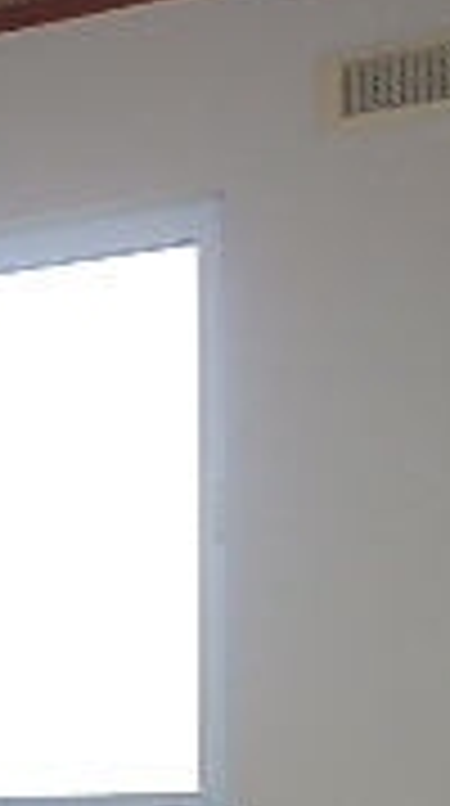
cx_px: -243
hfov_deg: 13.7
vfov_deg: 24.1
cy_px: 905
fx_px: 1749
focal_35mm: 82
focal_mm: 3.7
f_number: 3.5
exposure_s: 1/100
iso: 125
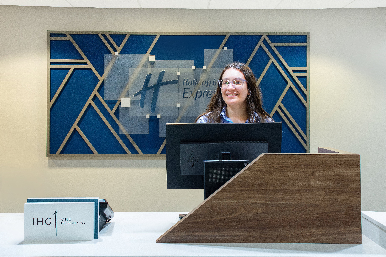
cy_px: 128
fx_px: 450
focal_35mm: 42
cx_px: 193
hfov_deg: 46.4
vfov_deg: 31.9
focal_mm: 28
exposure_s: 1/25
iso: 800
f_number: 6.3
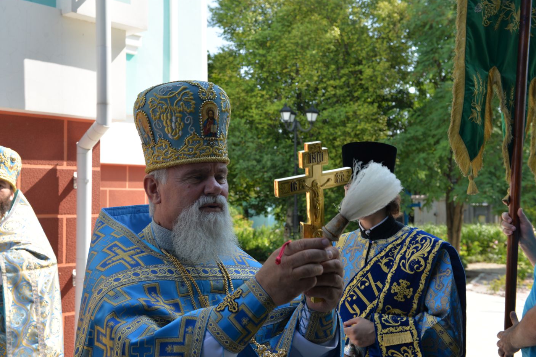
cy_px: 167
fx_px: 700
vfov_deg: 28.7
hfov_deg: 41.9
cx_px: 255
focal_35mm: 47
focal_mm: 44
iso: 200
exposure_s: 1/200
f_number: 7.1
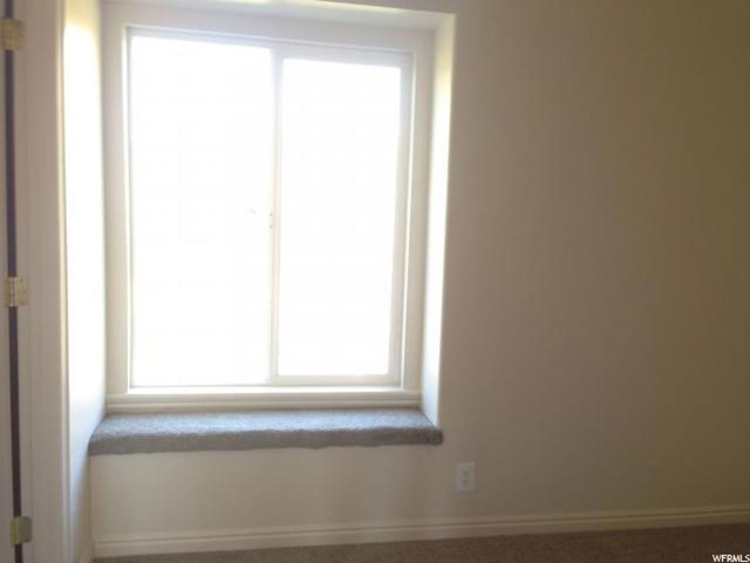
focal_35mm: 33
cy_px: 282
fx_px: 715
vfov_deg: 42.9
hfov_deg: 55.4
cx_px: 375
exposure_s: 1/20
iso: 50
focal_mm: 4.12
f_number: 2.4
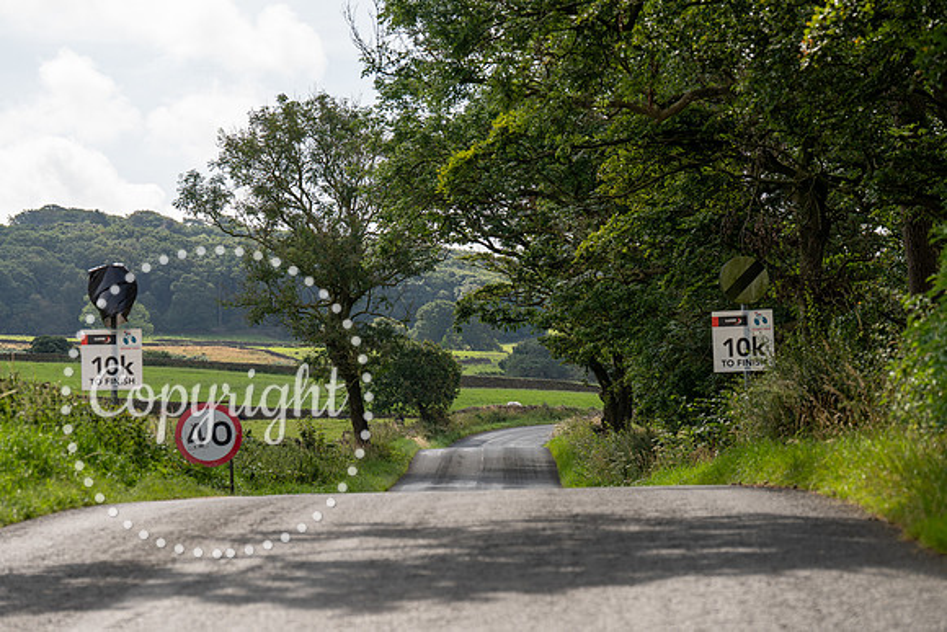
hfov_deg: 17.1
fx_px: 3157
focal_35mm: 120
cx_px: 474
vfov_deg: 11.4
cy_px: 316
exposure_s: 1/800
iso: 125
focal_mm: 120
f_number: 4.5
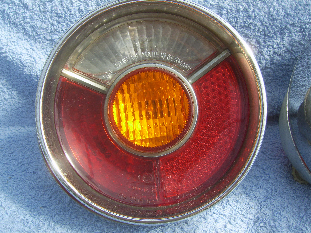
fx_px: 341
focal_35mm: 38
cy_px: 116
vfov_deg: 37.7
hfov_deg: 49.0
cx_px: 156
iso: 50
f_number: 6.4
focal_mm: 7.8
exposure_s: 1/125
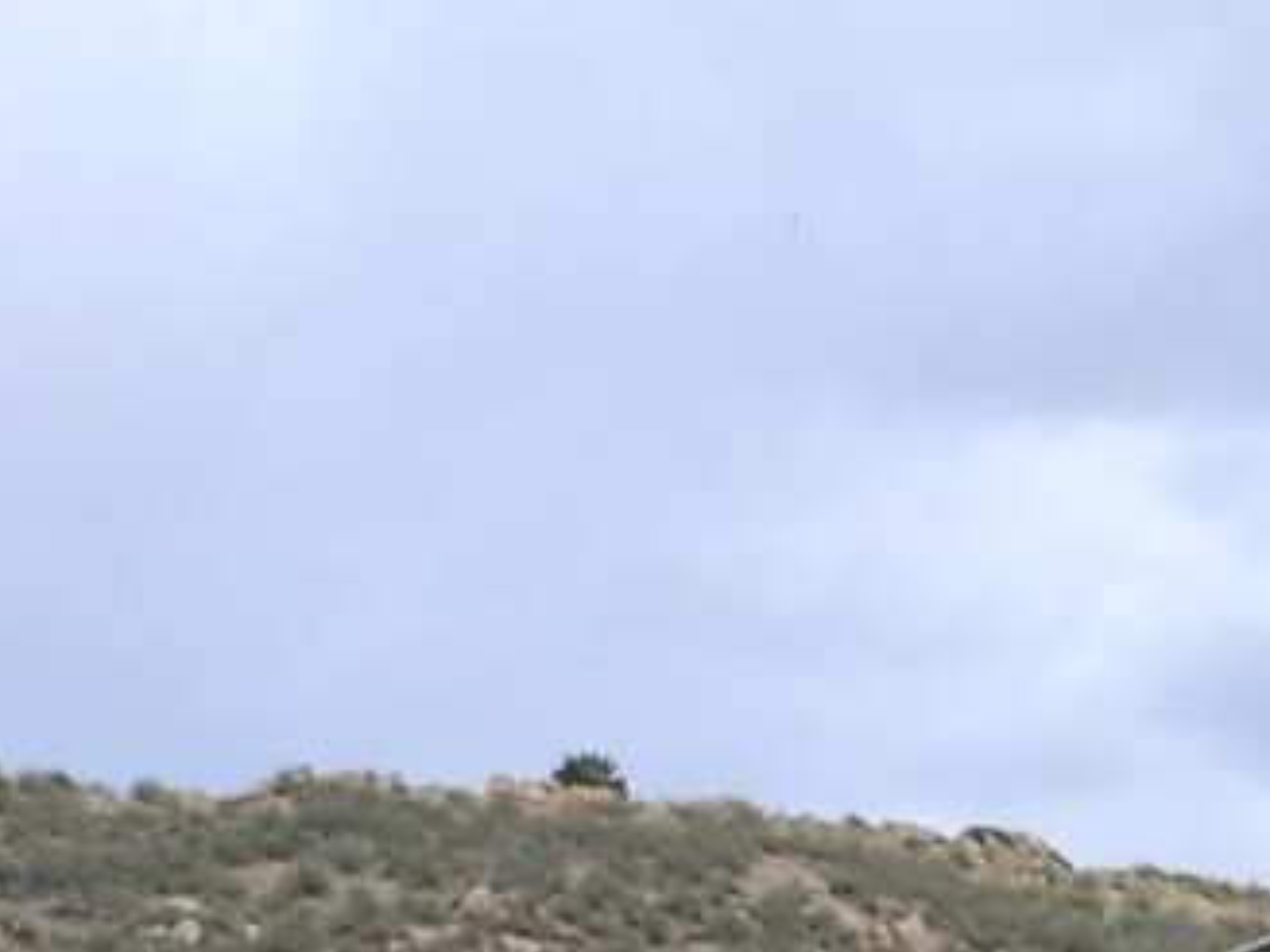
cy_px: 2132
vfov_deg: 10.7
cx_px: 2838
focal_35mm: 122
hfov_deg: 13.1
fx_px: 4476
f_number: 1.8
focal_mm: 4.69
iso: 25
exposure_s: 1/1792
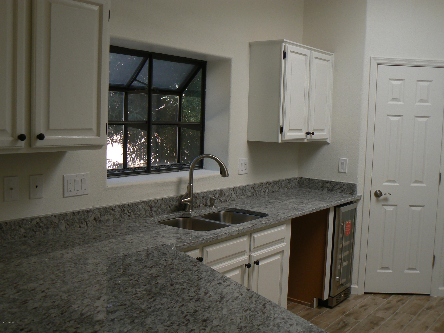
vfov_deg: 36.8
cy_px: 166
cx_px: 222
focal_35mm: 39
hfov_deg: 47.9
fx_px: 500
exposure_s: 1/100
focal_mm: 6.5
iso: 80
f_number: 4
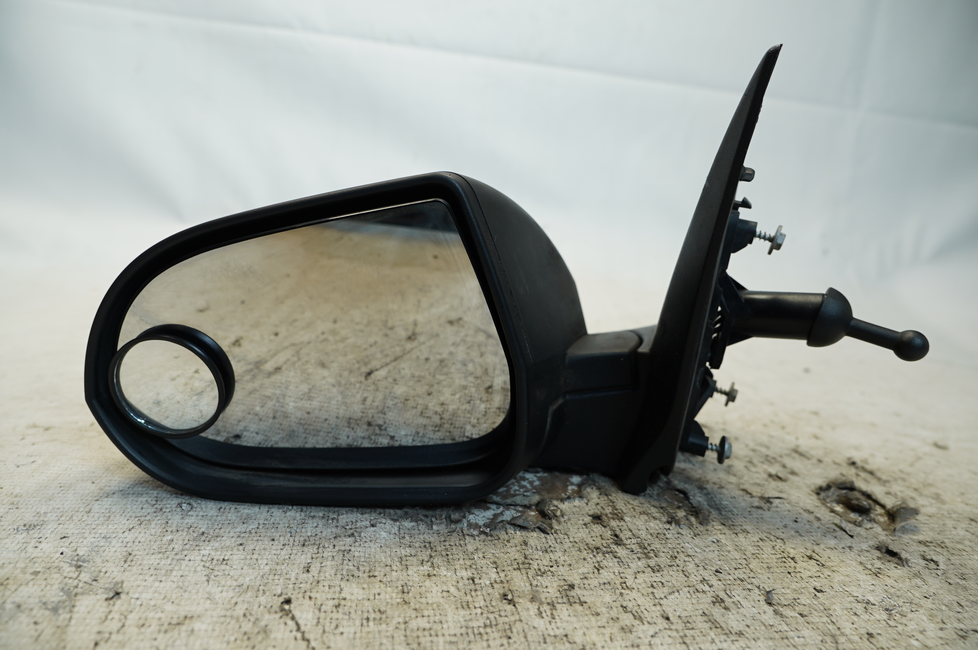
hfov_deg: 73.8
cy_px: 325
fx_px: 651
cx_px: 489
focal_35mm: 24
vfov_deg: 53.0
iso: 200
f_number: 4
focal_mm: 16
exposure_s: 1/60
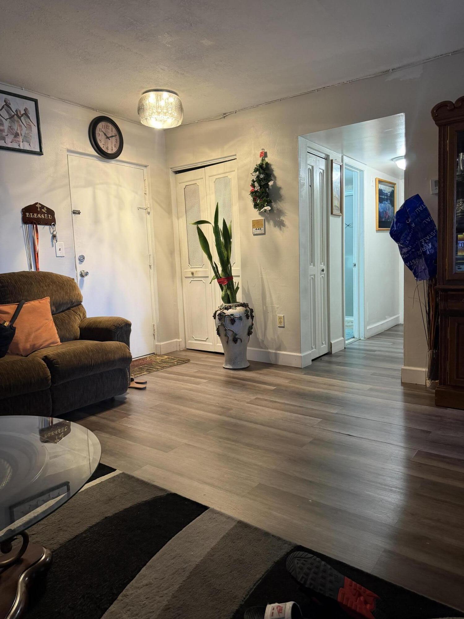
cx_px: 232
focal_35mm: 24
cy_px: 310
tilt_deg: -5.2
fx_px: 429
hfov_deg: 56.8
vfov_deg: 71.6
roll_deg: +2.0
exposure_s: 1/60
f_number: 1.78
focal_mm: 6.76
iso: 200
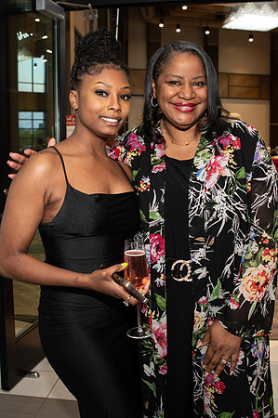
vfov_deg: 49.6
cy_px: 193
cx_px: 132
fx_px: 452
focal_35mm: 39
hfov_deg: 34.2
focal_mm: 24
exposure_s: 1/60
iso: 1000
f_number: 4
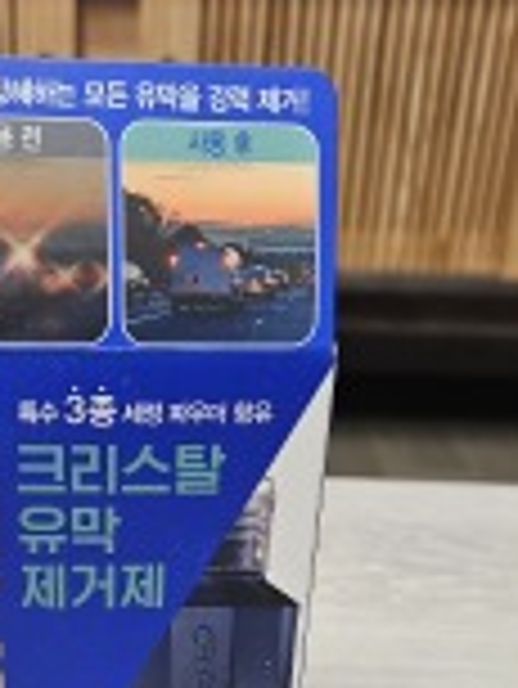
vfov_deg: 34.0
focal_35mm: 54
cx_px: 180
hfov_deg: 26.9
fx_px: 1076
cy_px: 594
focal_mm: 5.4
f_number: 1.8
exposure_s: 1/120
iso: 200
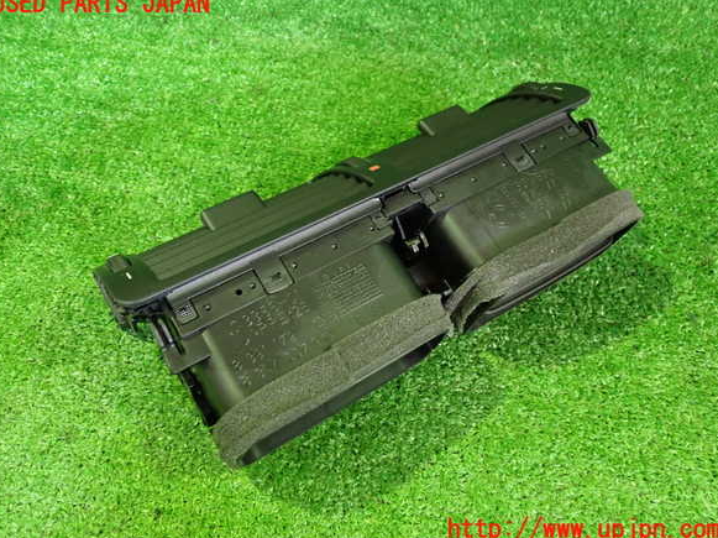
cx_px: 356
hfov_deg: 58.4
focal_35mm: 31
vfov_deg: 45.4
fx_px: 643
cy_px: 267
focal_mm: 5.4
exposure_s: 1/25
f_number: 2.3
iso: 800
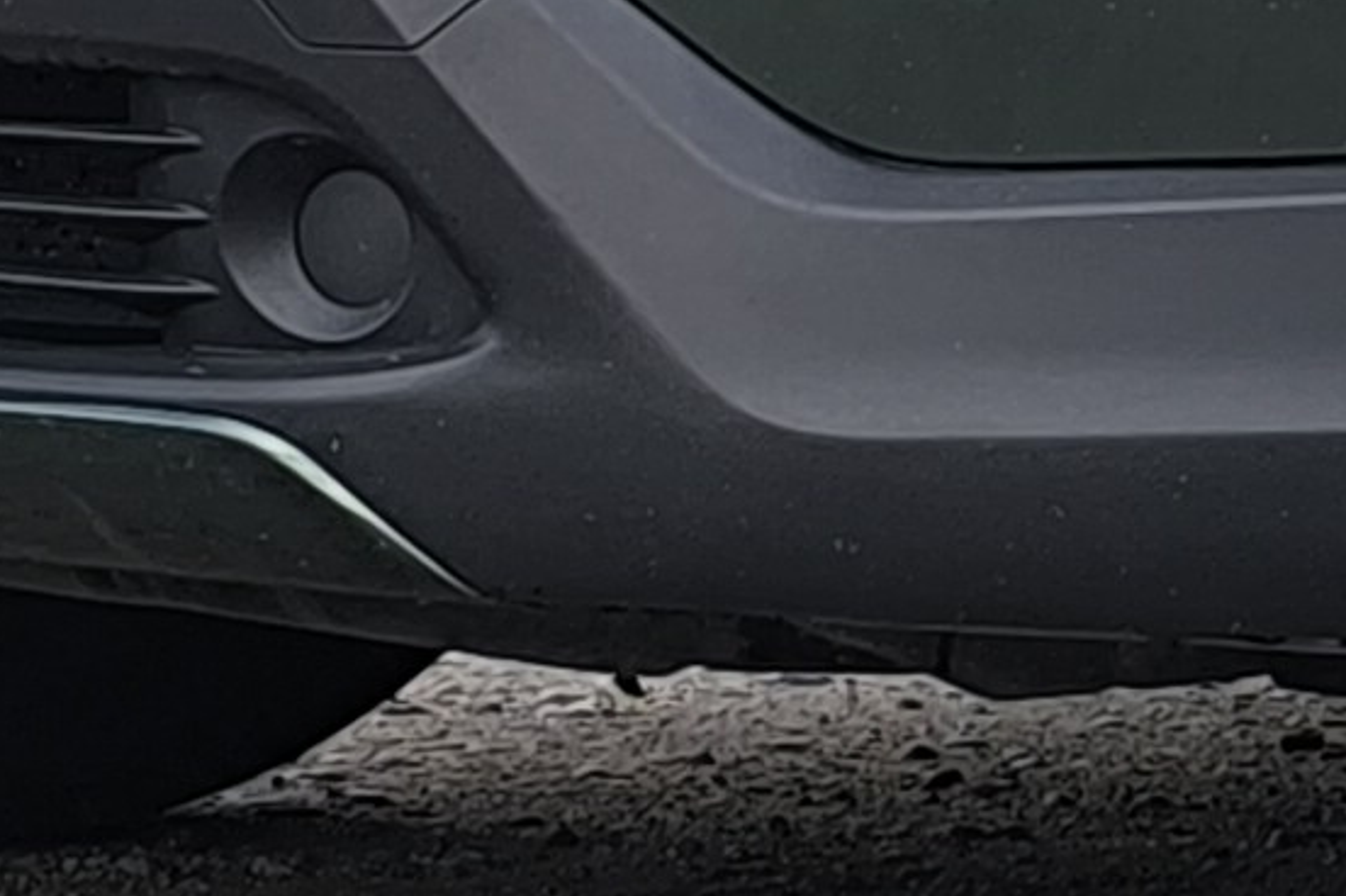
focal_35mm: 407
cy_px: -1047
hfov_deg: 5.0
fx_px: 15208
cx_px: 2303
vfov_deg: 3.3
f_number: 1.65
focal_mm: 6.14
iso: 50
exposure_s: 1/289
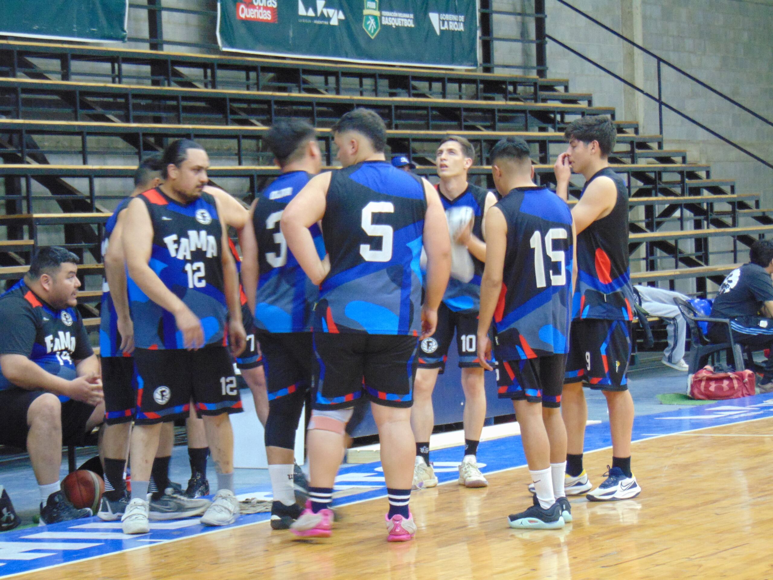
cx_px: 386
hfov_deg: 14.8
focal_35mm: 133
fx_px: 2970
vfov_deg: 11.1
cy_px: 290
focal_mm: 23.9
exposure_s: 1/30
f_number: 4
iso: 400
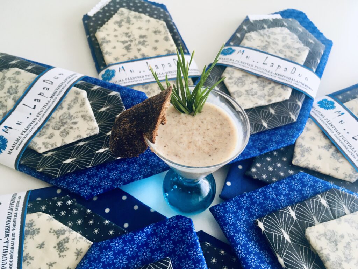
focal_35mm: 29
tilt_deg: -53.0
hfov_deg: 61.7
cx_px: 179
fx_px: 300
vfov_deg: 48.2
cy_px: 134
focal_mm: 4.15
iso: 32
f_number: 2.2
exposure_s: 1/33
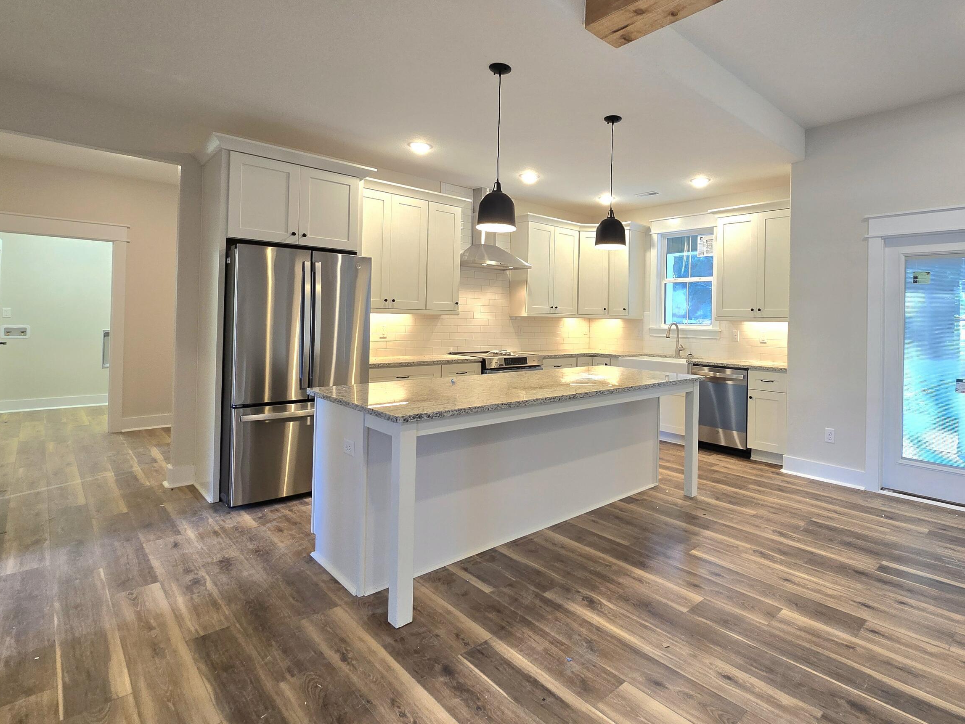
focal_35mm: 17
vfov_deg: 74.4
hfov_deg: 89.8
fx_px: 474
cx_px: 580
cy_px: 316
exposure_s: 1/60.2
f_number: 2.2
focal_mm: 2.2
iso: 100
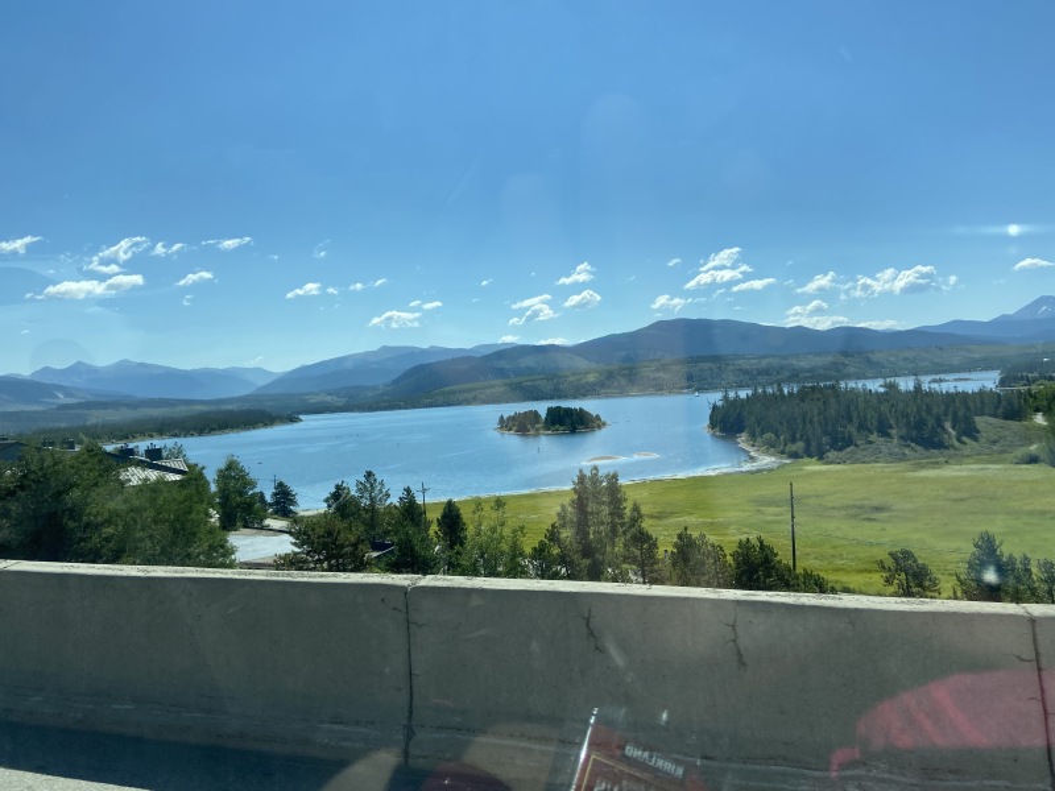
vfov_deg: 53.1
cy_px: 396
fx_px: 792
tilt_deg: -1.3
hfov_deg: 67.3
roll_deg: +1.9
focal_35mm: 26
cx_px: 528
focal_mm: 4.25
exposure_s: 1/3401
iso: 32
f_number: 1.8
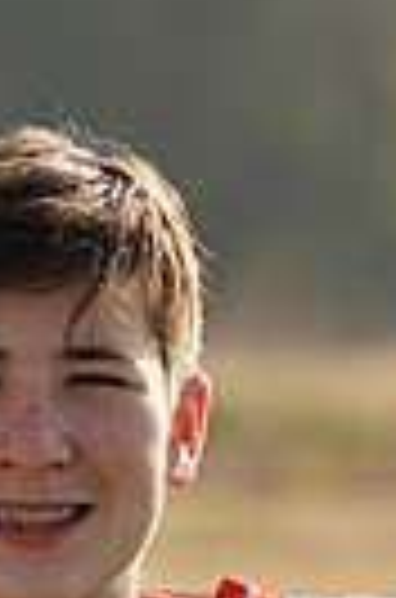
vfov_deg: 1.9
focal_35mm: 1066
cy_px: 836
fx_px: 17680
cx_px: -184
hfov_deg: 1.3
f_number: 8
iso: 100
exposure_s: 1/250
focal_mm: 244
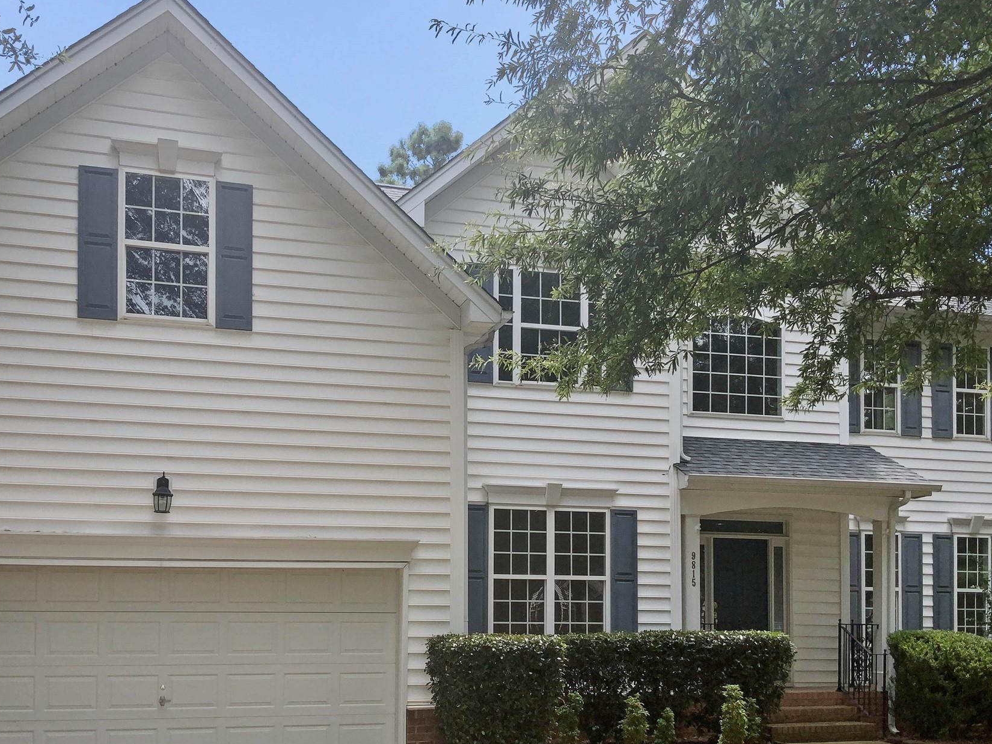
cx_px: 443
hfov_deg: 51.3
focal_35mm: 36
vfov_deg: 39.6
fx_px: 1032
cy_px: 402
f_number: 1.8
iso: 16
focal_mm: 3
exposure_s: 1/480
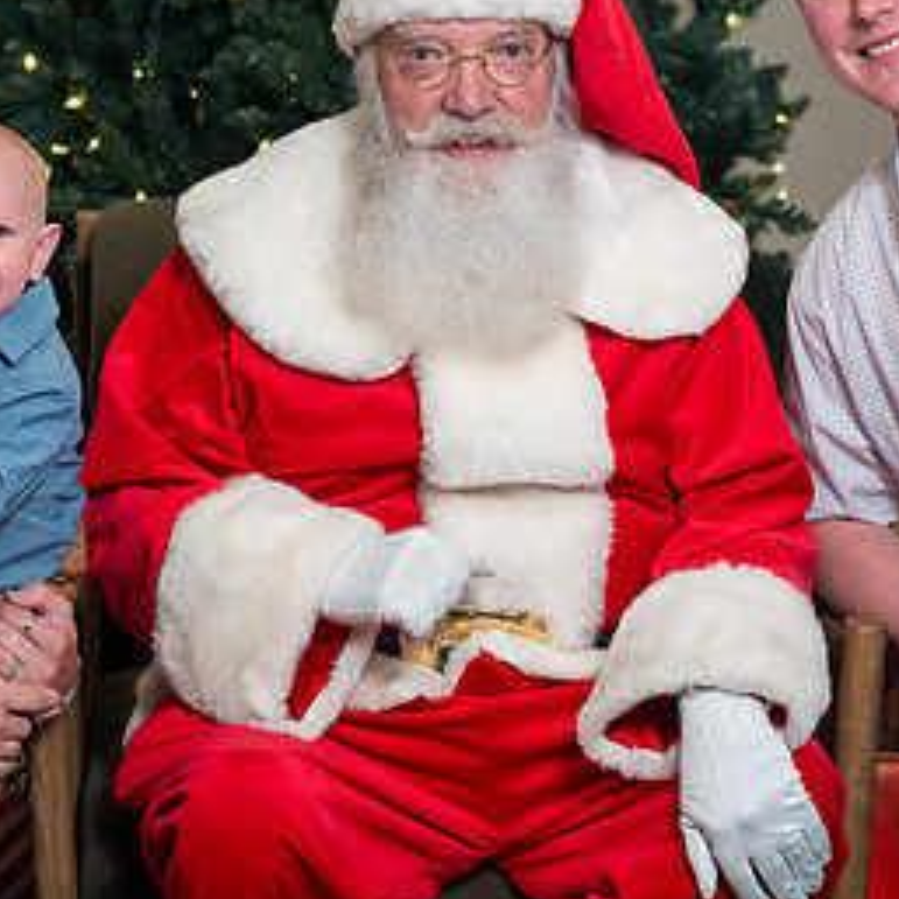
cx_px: 364
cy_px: 359
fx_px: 3320
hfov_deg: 15.4
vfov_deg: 15.4
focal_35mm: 113
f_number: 4
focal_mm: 59
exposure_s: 1/200
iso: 1600
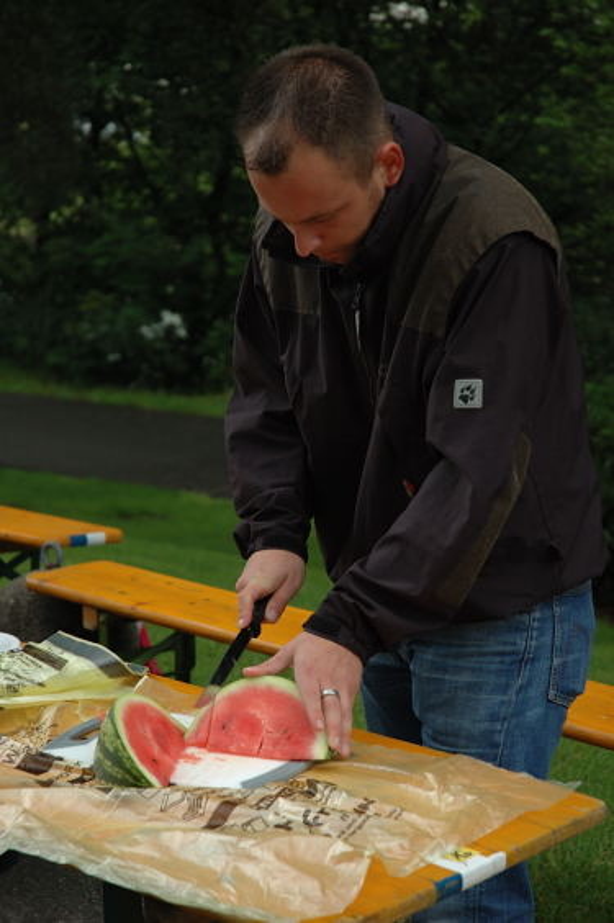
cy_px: 462
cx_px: 307
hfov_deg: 15.2
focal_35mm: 90
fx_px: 2307
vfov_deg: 22.6
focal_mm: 60
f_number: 4.5
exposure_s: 1/60
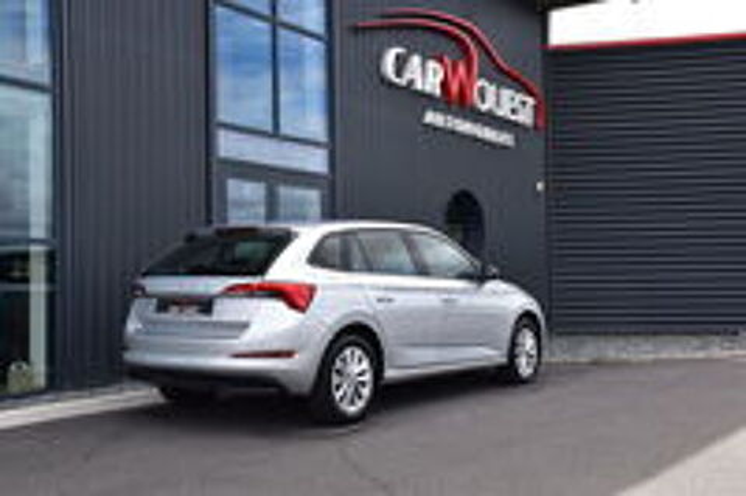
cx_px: 373
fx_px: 838
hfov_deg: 48.0
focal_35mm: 40
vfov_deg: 32.9
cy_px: 248
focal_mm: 27
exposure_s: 1/250
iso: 400
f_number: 10
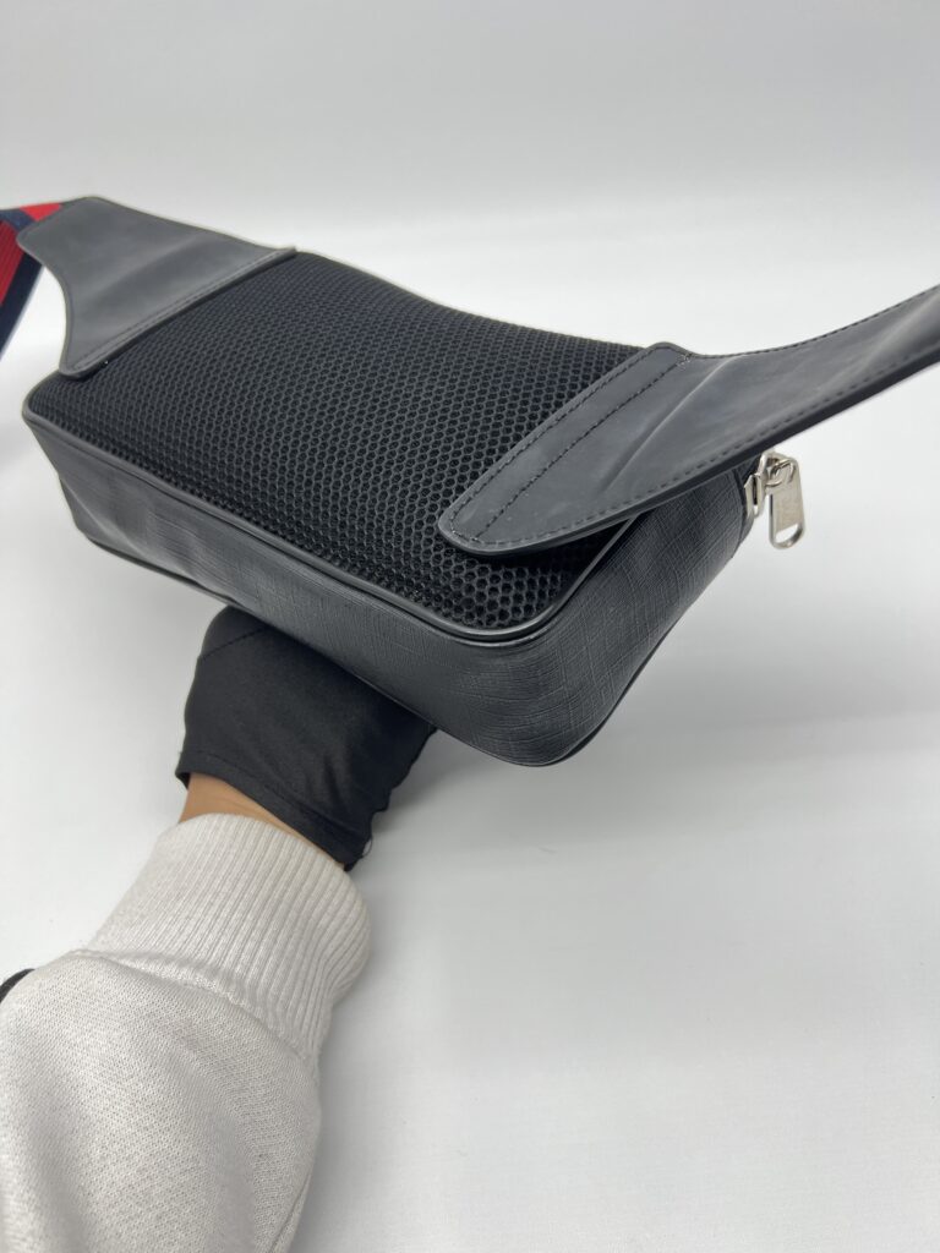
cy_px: 626
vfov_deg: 67.3
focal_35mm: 26
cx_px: 470
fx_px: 941
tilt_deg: -48.0
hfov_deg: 53.1
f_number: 1.5
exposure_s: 1/100
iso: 40
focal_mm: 5.7
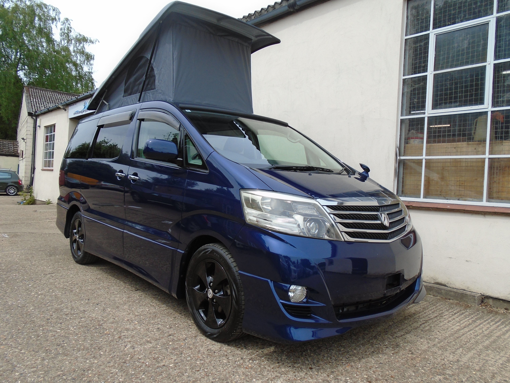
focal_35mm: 26
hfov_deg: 67.3
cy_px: 192
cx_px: 255
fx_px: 383
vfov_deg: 53.1
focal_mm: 4.6
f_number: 3.2
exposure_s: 1/640
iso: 100
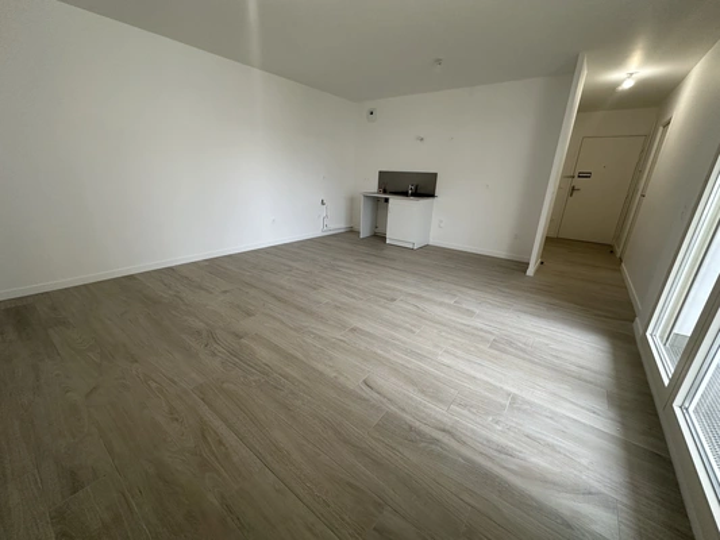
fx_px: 291
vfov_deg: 85.7
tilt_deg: -17.5
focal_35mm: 14
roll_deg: -1.9
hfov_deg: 102.1
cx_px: 360
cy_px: 270
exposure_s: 1/99
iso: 160
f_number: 2.2
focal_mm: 2.22
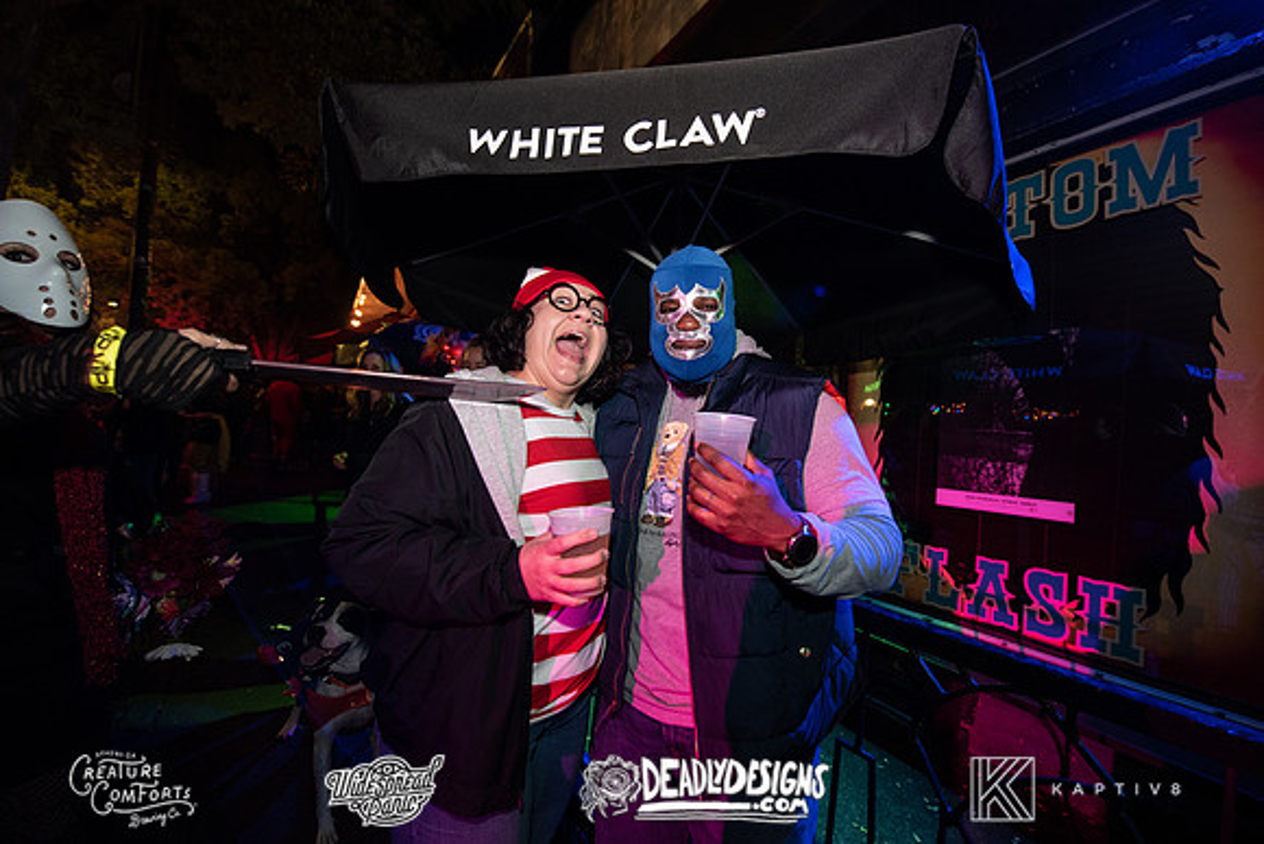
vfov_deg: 81.2
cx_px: 632
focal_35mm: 14
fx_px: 492
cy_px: 422
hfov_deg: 104.2
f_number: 3.5
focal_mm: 14
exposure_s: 1/60
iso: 2000
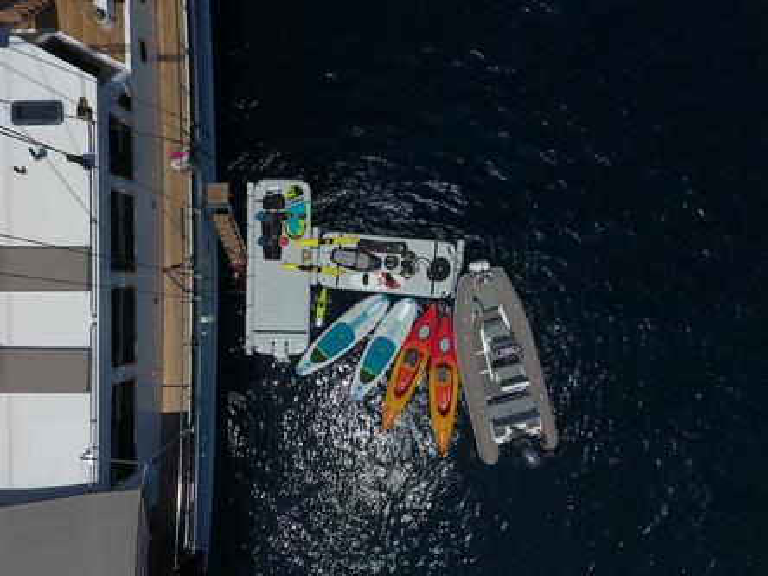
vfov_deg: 66.0
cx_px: 384
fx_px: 444
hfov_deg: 81.7
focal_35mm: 20
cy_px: 288
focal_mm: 3.61
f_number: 2.8
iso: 100
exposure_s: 1/3268
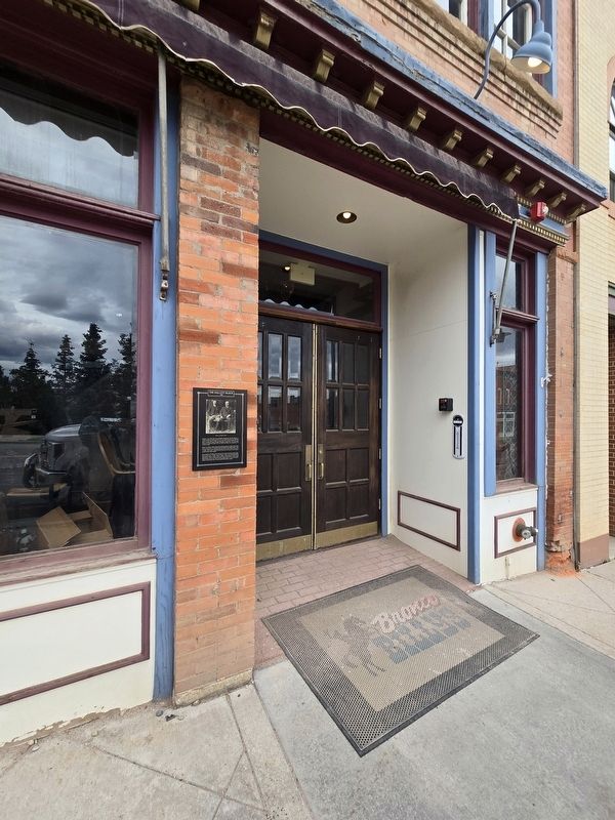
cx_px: 308
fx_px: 308
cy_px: 410
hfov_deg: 89.9
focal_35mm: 13
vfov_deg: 106.2
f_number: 2.2
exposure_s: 1/719
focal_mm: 2.2
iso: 80
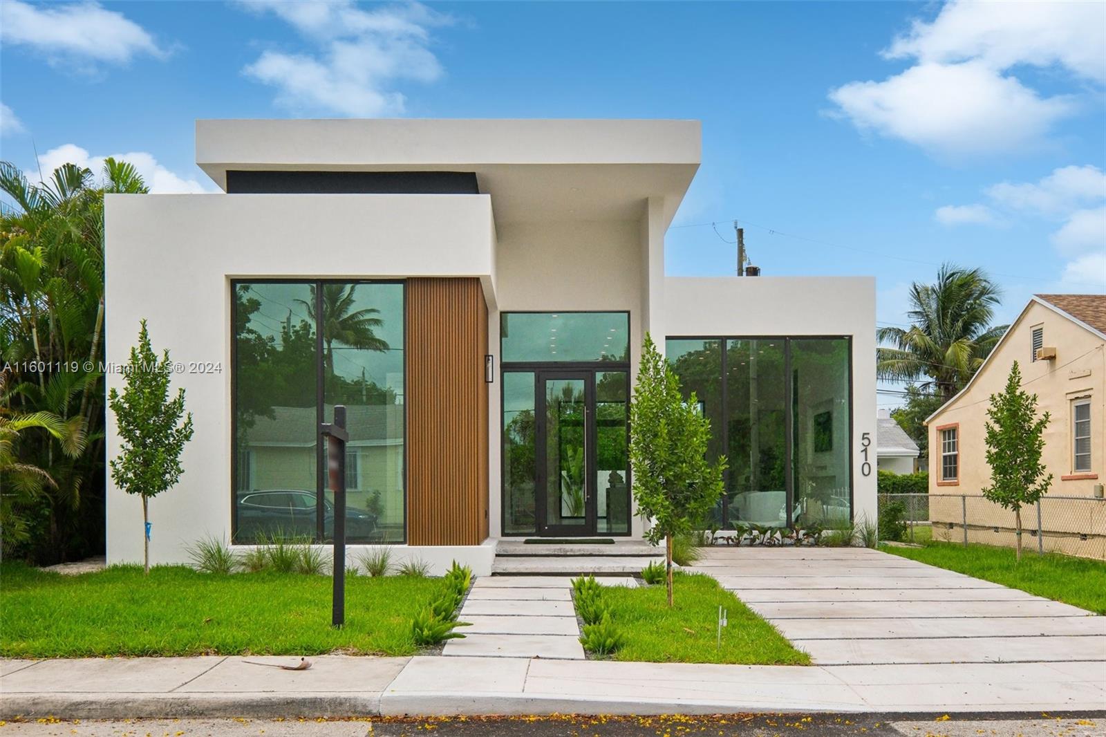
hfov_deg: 53.1
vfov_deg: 36.9
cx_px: 553
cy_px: 368
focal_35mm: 36
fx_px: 1106
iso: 1250
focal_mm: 24
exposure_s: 1/2400
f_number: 8
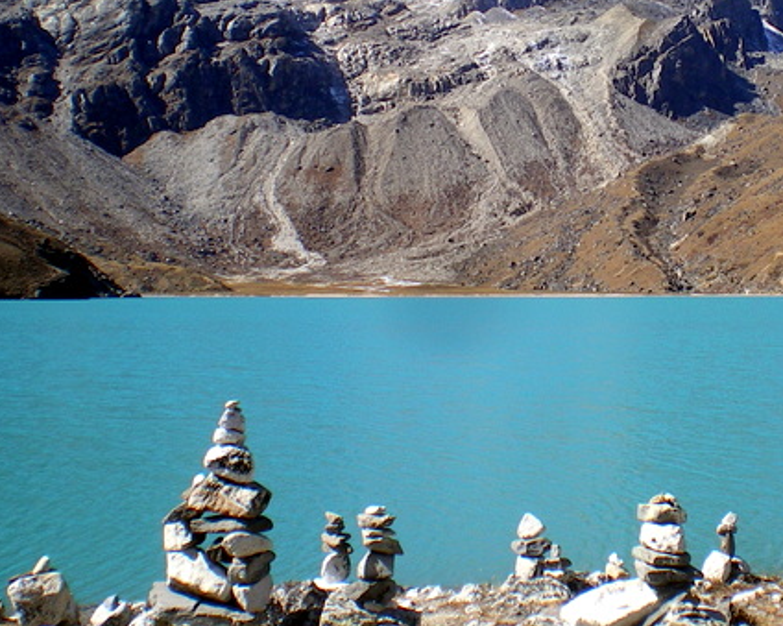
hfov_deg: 26.8
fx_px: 1622
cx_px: 580
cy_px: 222
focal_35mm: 70
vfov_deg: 21.8
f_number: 4.6
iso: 64
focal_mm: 6.3
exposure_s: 1/250
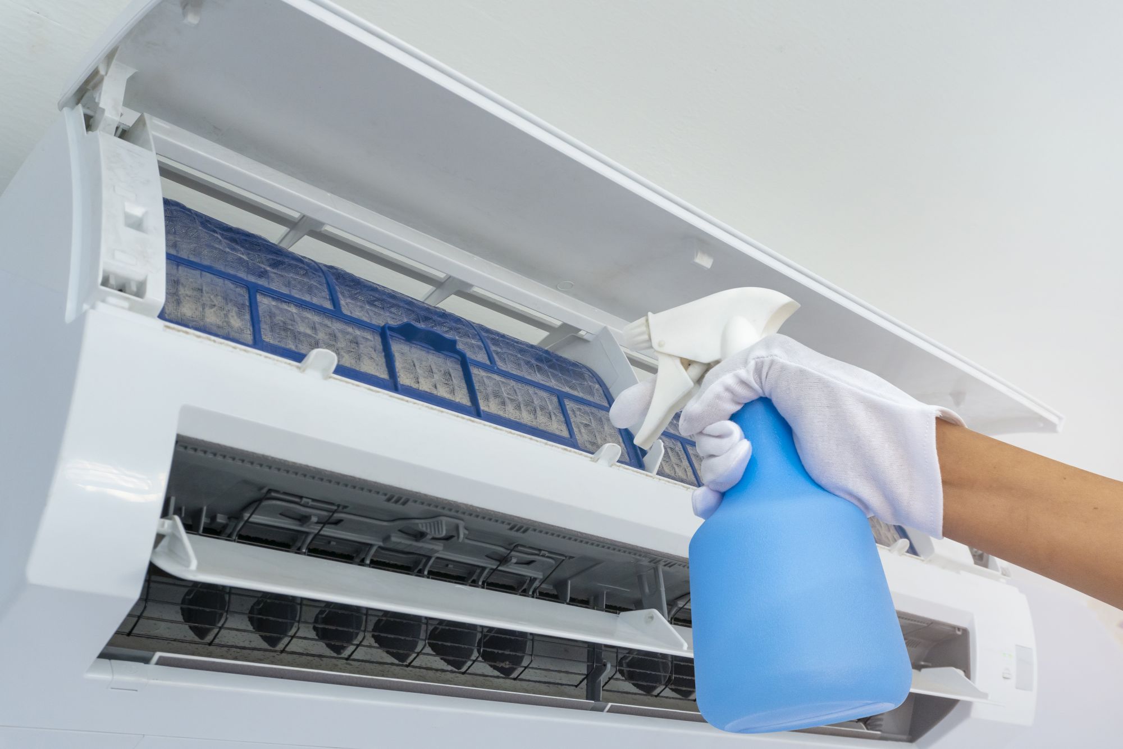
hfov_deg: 53.1
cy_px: 374
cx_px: 562
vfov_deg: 36.9
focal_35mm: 36
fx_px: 1123
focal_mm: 24
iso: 800
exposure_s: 1/50
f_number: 7.1
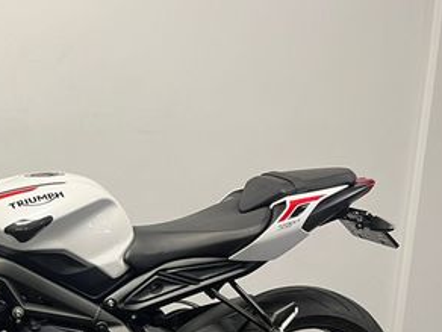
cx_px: 29
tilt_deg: -12.7
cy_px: 288
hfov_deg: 31.9
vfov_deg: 25.0
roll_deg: +0.5
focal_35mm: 57
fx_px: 728
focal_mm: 5.1
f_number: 1.6
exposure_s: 1/50
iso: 64
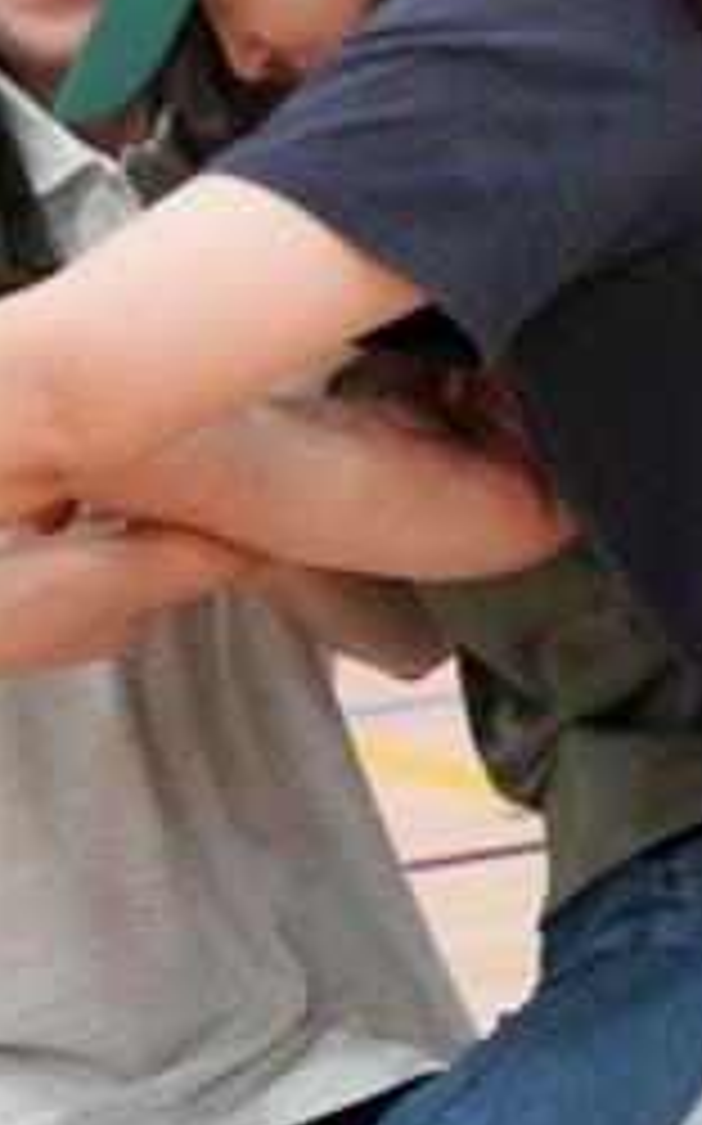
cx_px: 711
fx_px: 7876
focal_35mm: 257
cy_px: 554
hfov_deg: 5.1
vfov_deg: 8.2
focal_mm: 70
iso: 2000
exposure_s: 1/160
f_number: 4
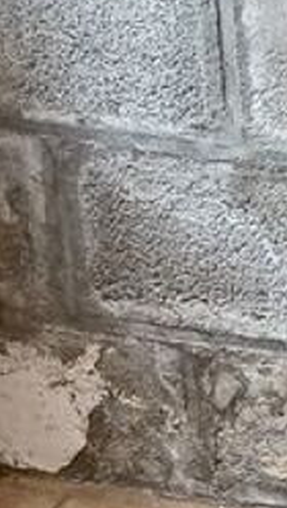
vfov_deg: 14.1
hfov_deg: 7.8
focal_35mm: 152
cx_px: 496
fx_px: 2051
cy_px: 321
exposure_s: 1/50
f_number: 1.8
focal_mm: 3.98
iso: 64
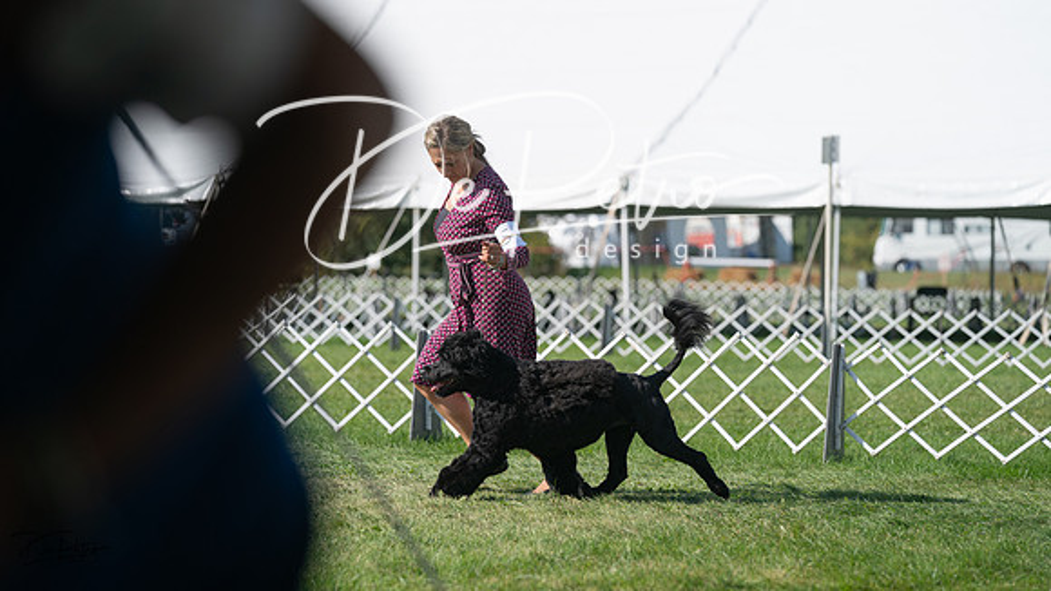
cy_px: 296
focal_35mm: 151
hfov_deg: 14.3
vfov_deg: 8.0
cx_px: 526
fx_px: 4203
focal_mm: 144
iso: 100
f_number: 4
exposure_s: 1/1250
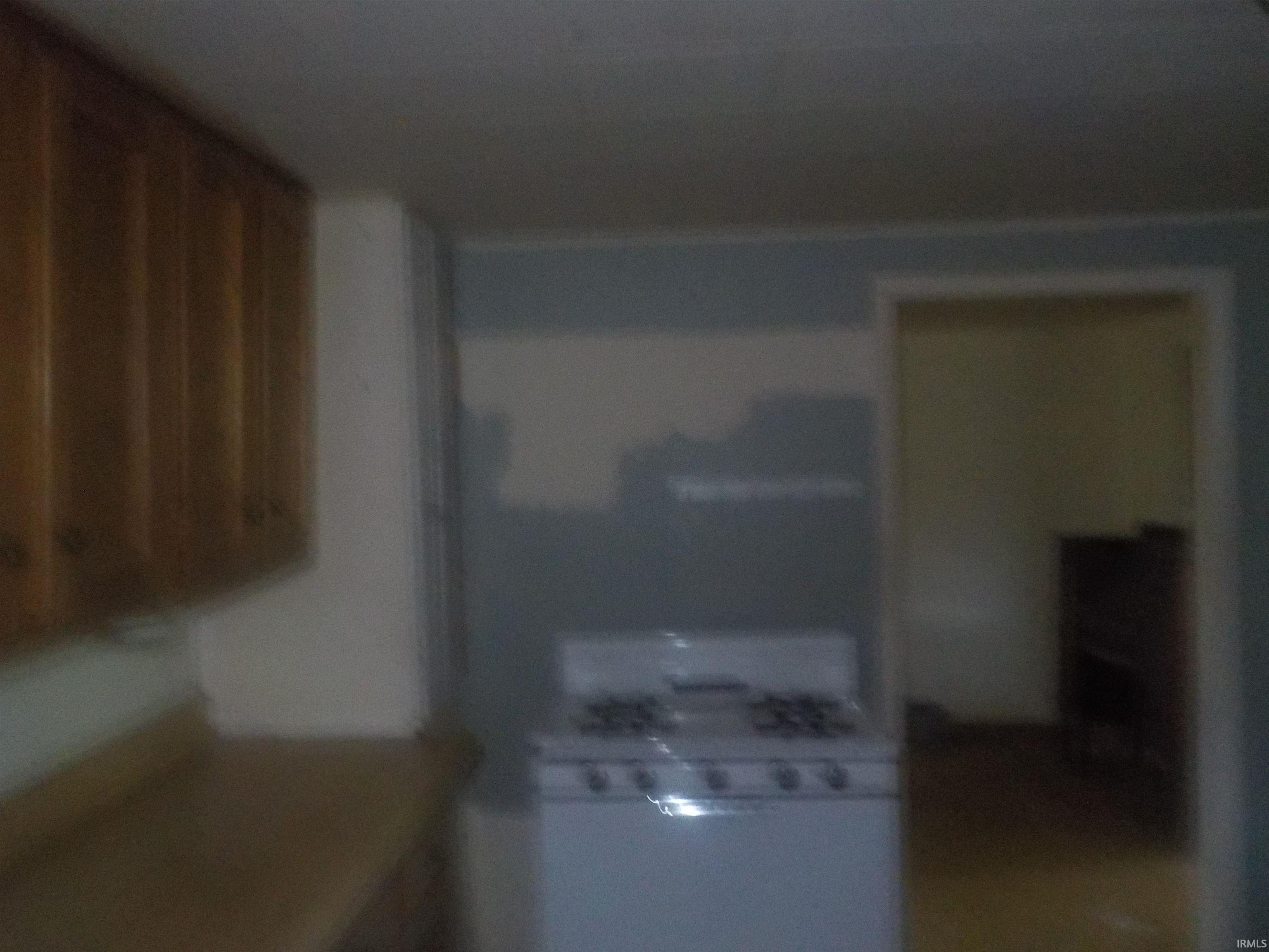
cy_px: 476
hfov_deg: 60.0
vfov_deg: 46.8
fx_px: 1100
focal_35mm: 30
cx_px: 634
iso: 800
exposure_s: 1/4
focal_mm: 4.1
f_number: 3.3
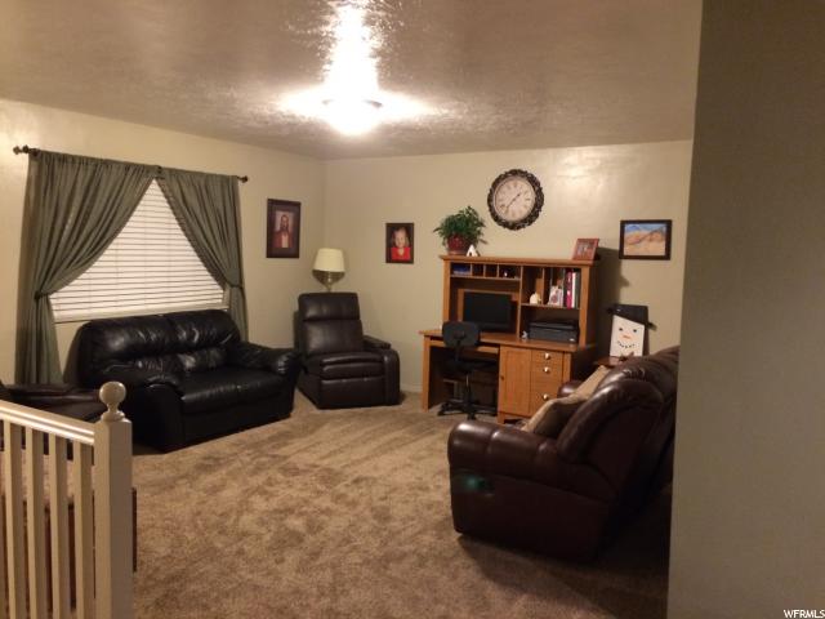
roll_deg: -0.9
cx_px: 412
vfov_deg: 48.2
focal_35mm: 29
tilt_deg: -4.2
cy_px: 310
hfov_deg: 61.7
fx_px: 691
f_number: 2.2
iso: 250
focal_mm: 4.15
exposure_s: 1/15
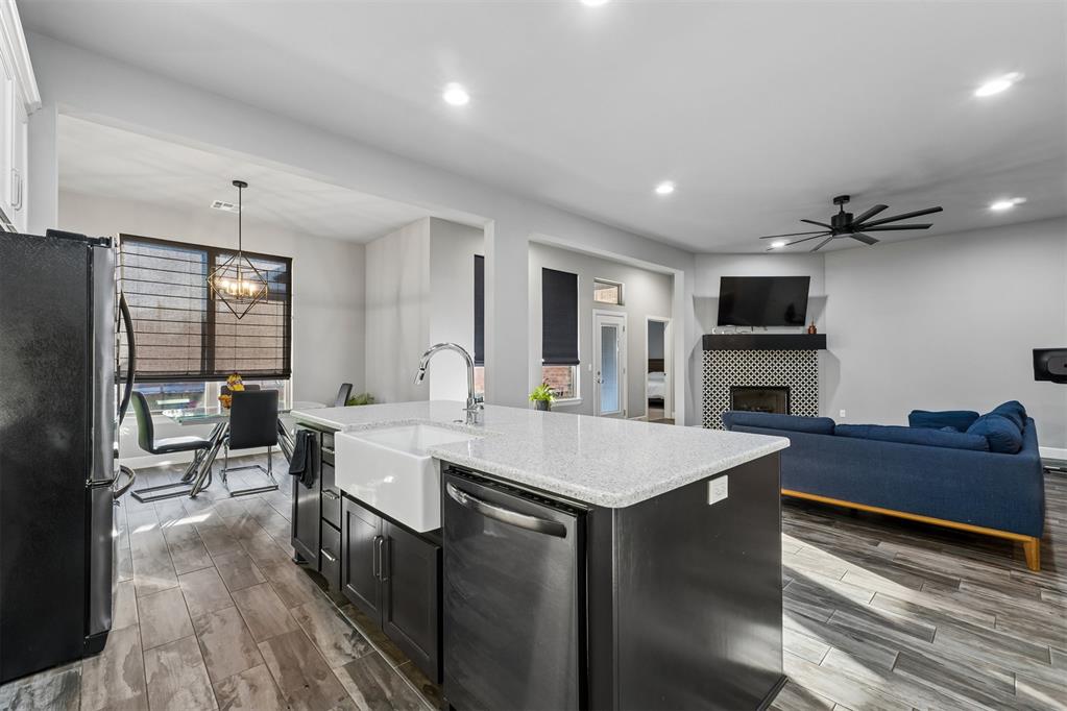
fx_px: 445
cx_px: 534
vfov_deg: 77.3
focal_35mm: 15
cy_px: 356
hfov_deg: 100.4
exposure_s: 1/15
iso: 200
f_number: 8
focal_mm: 10
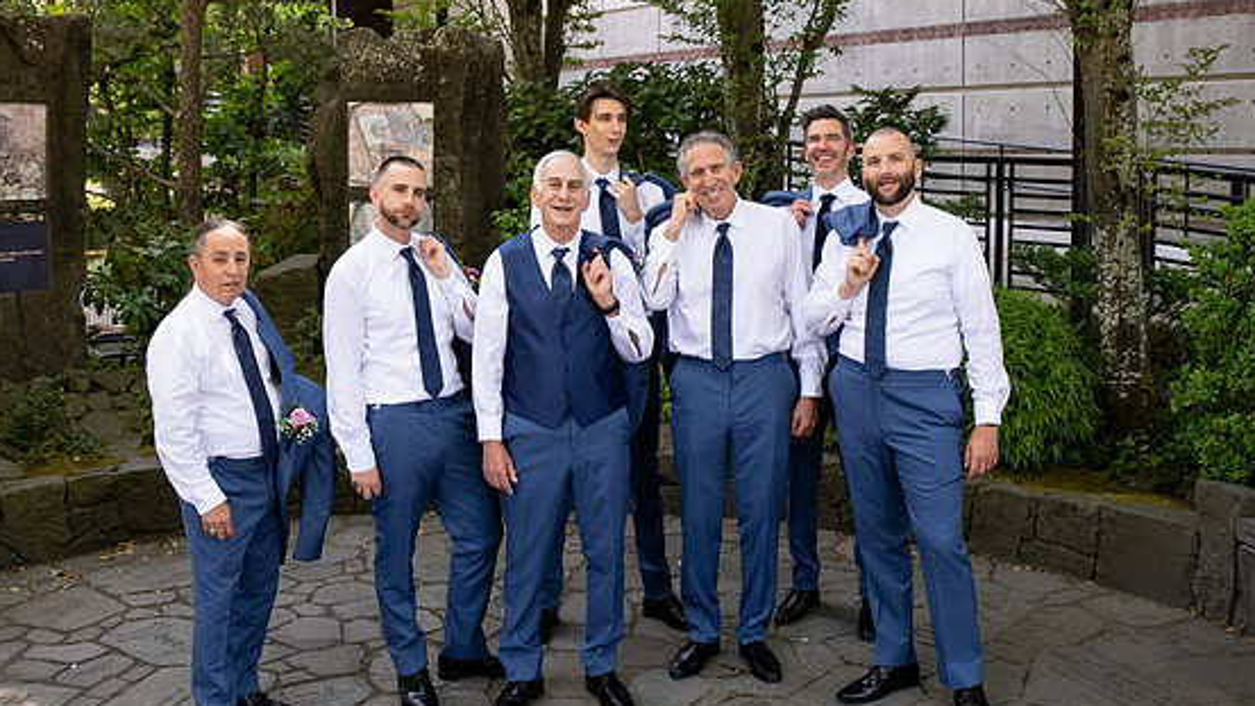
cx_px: 632
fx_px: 1364
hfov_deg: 49.4
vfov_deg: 29.0
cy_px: 312
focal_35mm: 41
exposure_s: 1/400
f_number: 6.3
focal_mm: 24
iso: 1600
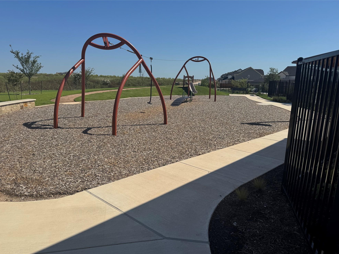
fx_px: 245
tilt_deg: -12.4
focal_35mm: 25
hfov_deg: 69.4
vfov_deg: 54.9
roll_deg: -1.8
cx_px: 165
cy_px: 132
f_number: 1.78
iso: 80
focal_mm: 6.76
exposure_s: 1/9009
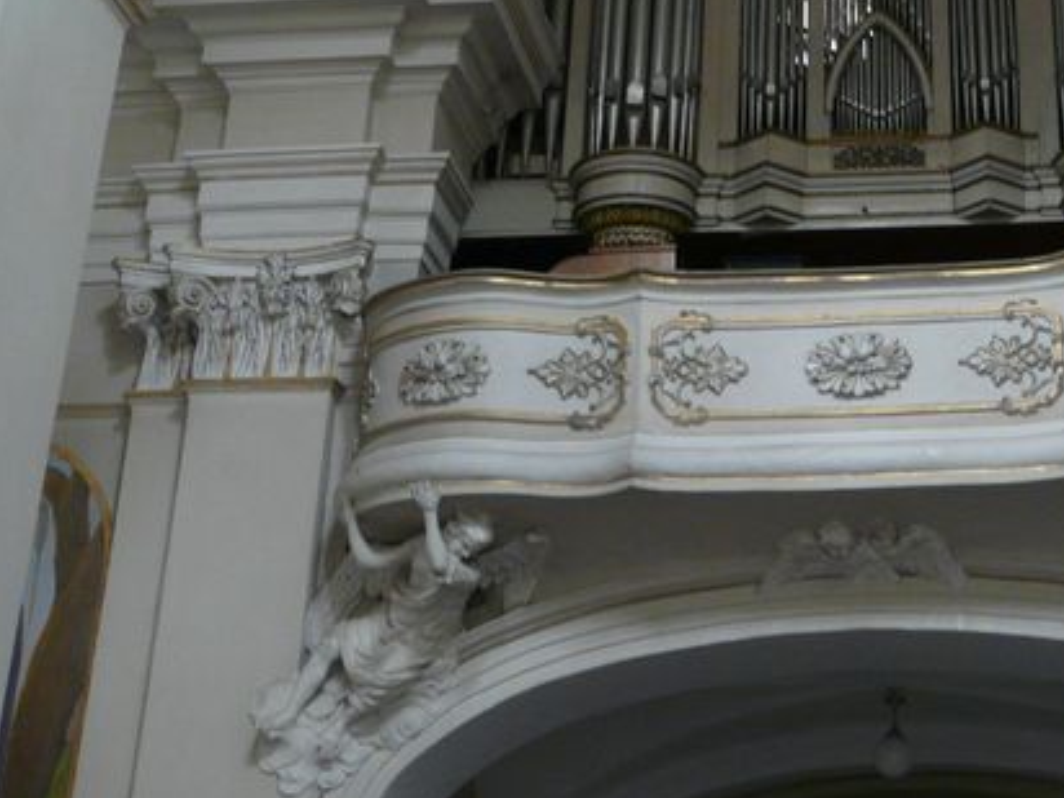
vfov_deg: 21.2
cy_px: 98
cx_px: 855
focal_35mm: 68
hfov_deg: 28.0
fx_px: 2090
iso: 200
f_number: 2.8
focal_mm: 5.7
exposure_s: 1/8
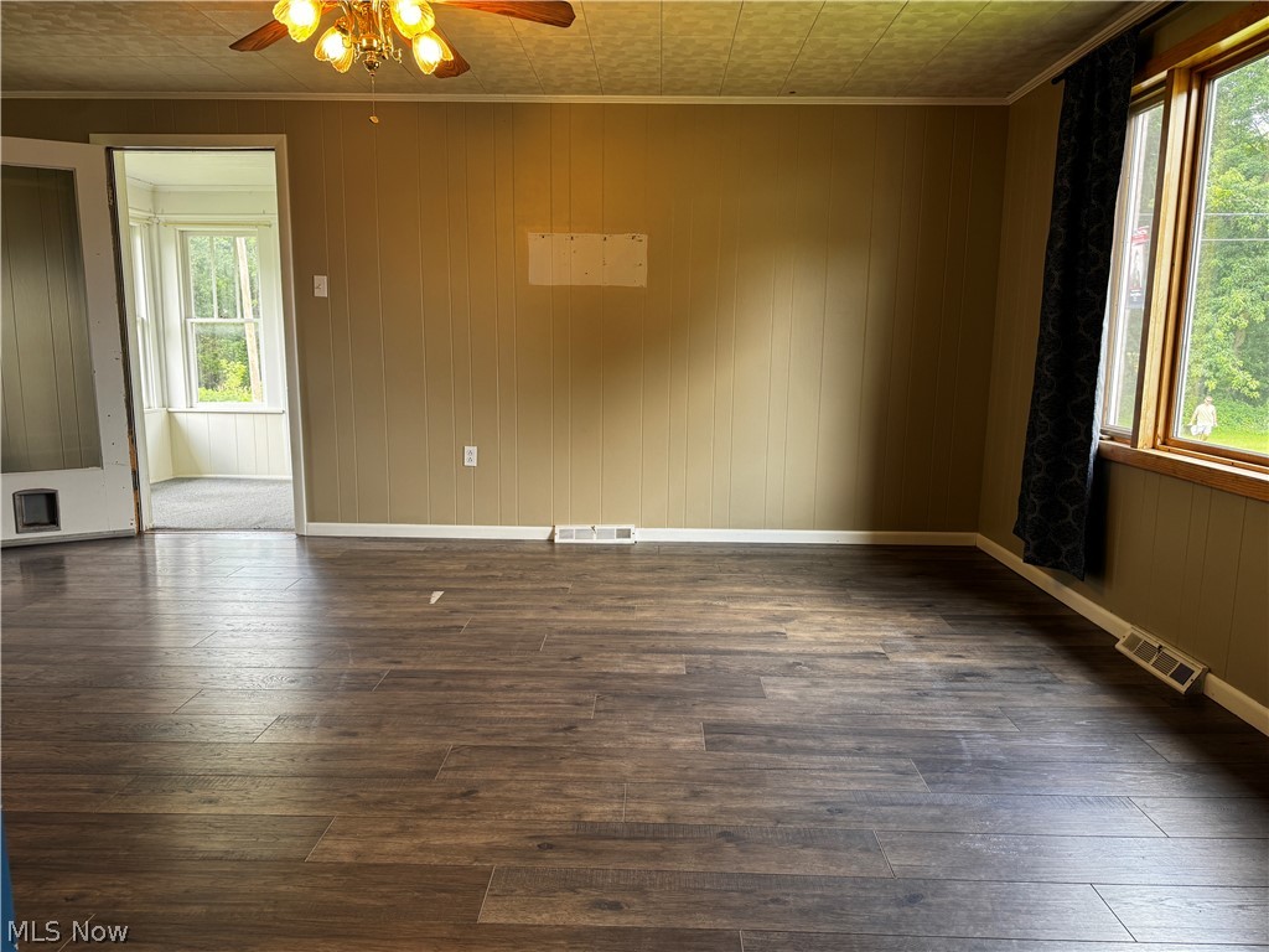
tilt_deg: -9.4
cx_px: 634
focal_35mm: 24
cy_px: 476
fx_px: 880
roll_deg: -0.8
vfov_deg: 56.8
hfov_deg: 71.6
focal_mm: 6.76
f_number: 1.78
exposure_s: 1/121
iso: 125
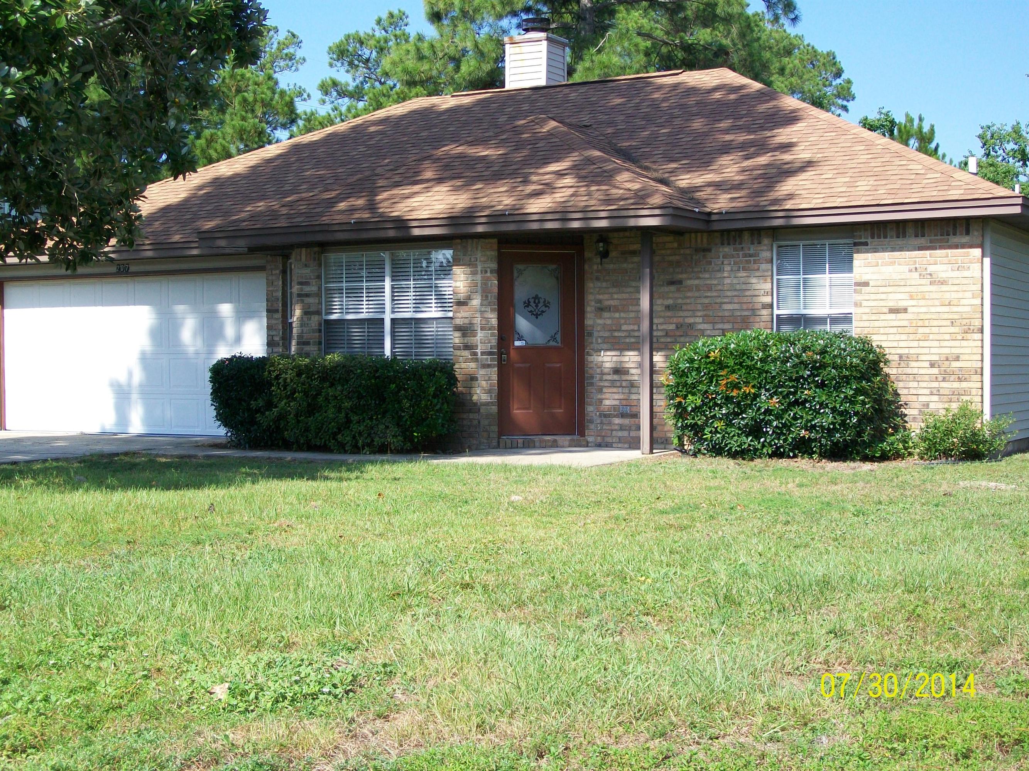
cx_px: 514
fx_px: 1575
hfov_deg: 36.2
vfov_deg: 27.5
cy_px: 386
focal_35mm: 53
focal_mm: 9.5
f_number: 3.4
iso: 64
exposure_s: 1/400
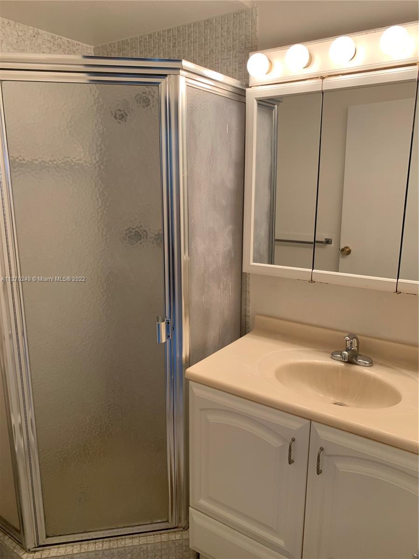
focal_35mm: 26
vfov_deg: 67.3
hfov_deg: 53.1
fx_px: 420
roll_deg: +0.4
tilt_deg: -13.1
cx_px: 210
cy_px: 280
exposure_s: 1/60
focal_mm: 4.25
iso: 80
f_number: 1.8
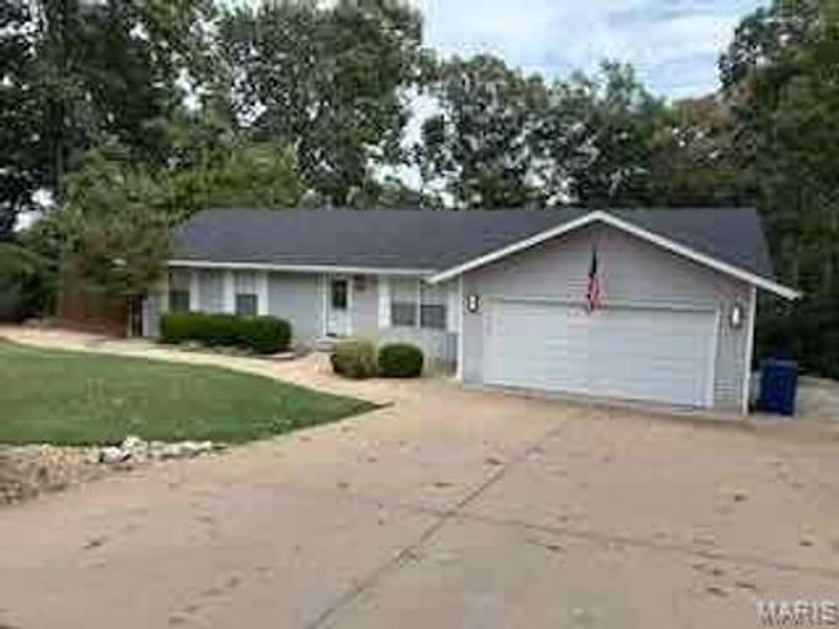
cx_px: 420
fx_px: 630
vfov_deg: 53.1
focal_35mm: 26
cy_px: 314
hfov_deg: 67.3
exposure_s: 1/1287
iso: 50
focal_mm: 5.96
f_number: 1.6
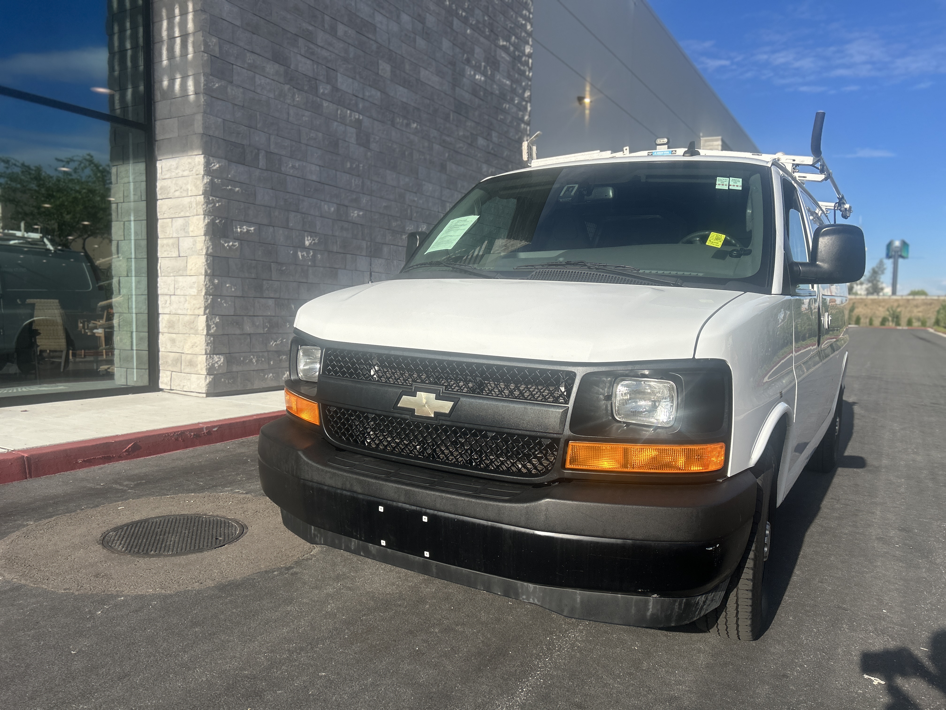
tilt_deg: -4.1
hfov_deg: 67.3
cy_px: 355
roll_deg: +0.0
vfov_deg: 53.1
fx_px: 711
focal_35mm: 26
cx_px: 473
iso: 50
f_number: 1.5
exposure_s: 1/8000
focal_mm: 5.7
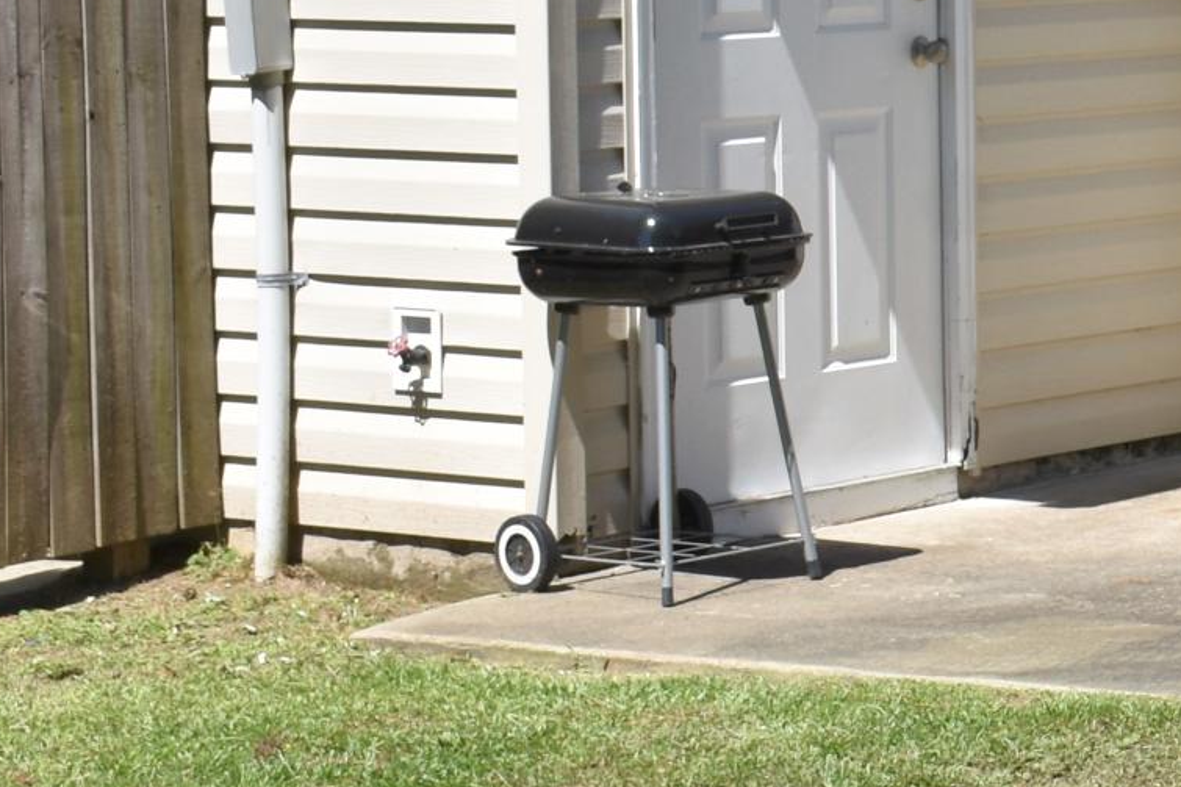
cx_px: 1946
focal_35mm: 155
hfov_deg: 12.4
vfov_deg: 8.8
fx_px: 5083
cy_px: 13
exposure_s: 1/500
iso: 200
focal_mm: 26
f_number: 8
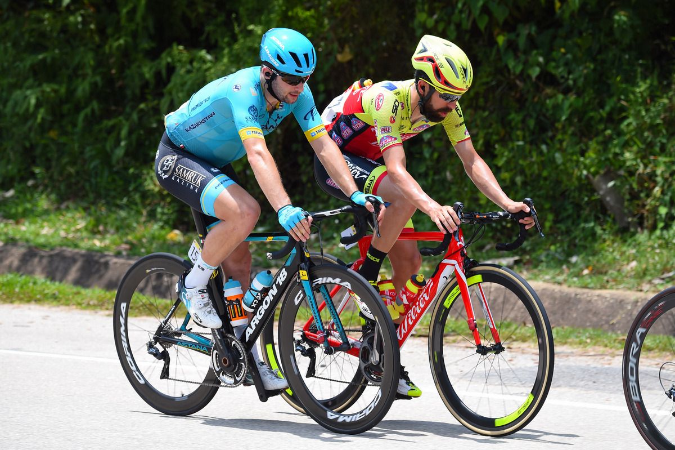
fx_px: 3748
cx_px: 338
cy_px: 225
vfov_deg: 6.9
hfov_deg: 10.3
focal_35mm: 200
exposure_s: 1/1000
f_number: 7.1
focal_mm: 200
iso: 400
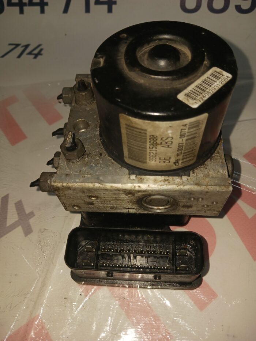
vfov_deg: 65.3
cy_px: 170
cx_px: 128
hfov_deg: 51.4
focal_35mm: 27
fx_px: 266
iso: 40
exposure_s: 1/50
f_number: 1.8
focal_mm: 4
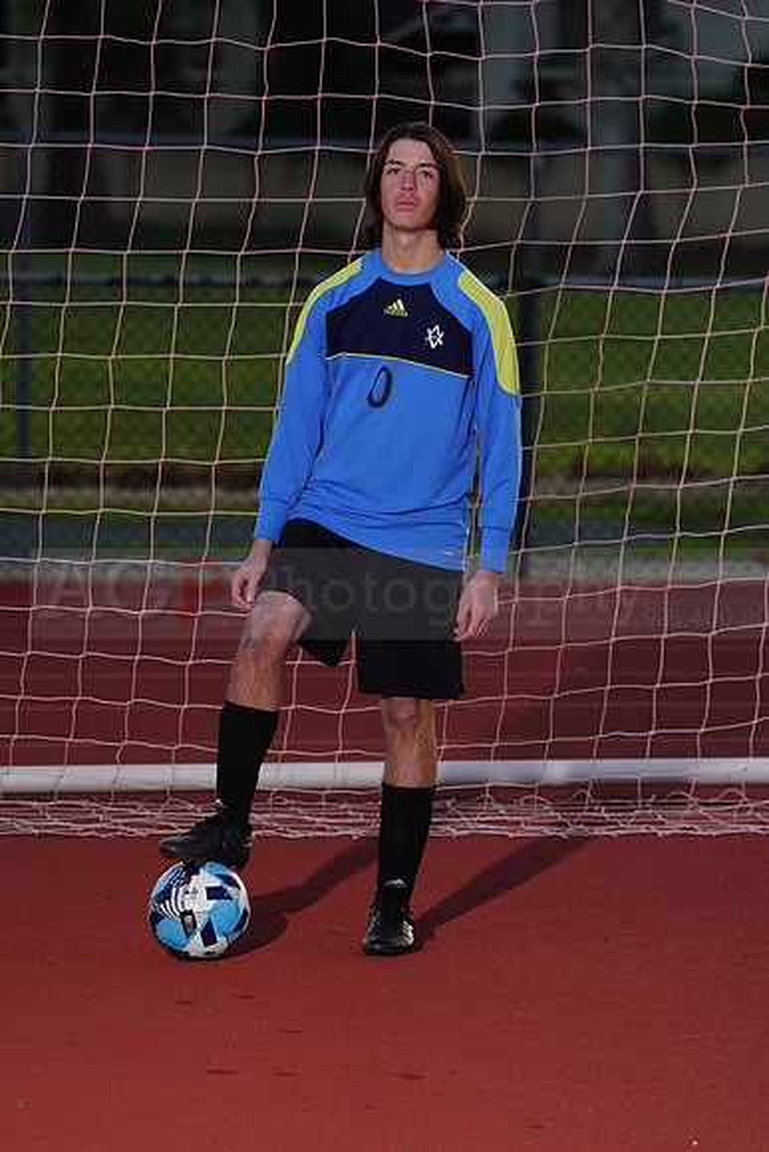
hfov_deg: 6.6
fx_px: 6692
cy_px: 576
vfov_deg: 9.8
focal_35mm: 209
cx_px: 384
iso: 320
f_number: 5.6
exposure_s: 1/250
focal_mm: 209
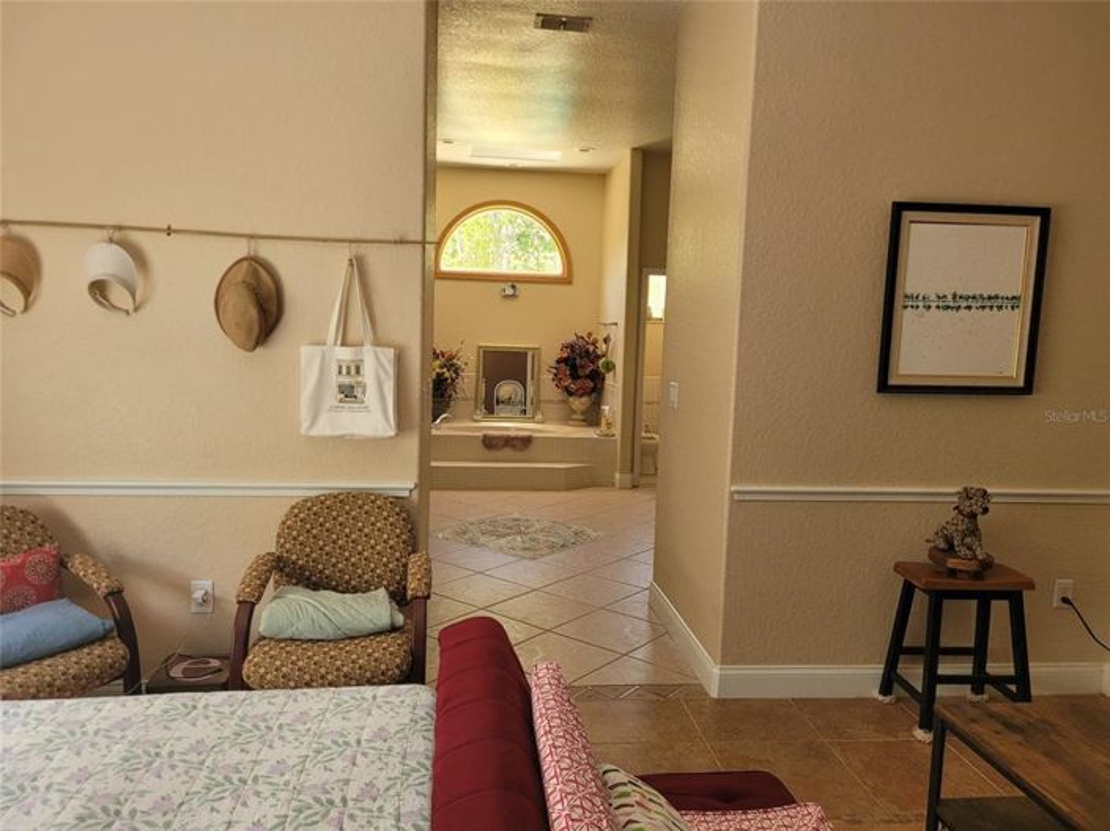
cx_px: 555
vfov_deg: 53.0
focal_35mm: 26
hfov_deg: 67.3
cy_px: 416
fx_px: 833
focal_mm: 5.4
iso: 200
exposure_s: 1/120
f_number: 1.8
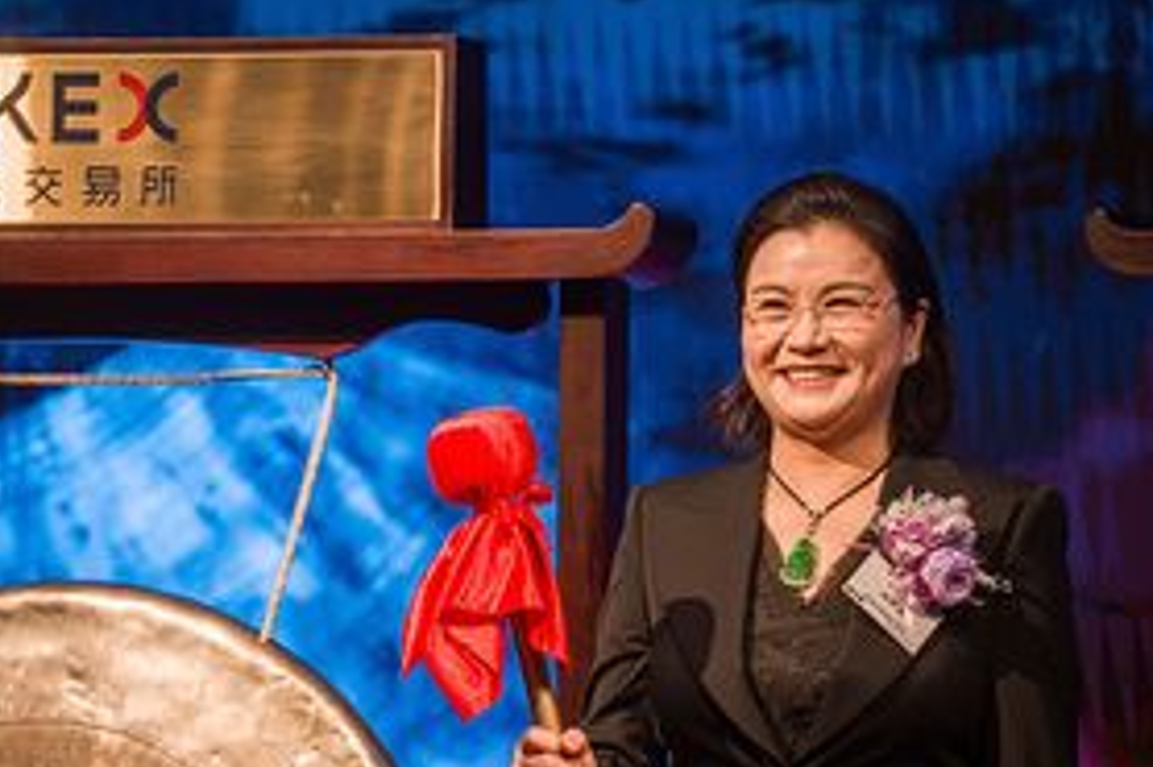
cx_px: 392
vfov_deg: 5.5
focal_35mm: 248
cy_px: 529
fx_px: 7938
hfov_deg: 8.3
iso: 2000
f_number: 2.8
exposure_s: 1/640
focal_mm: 166
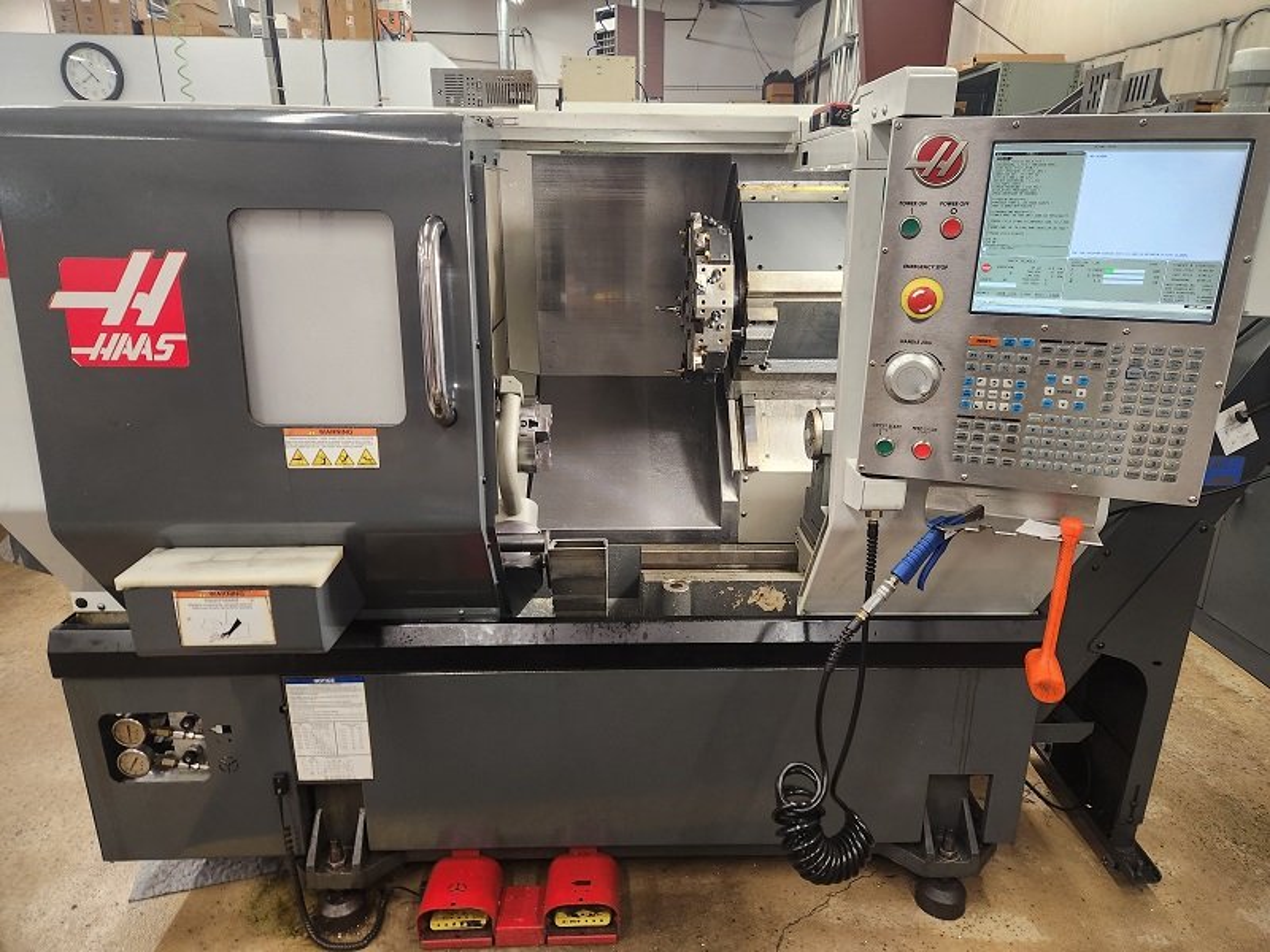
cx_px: 635
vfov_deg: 58.9
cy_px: 476
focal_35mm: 23
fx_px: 844
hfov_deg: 73.9
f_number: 1.8
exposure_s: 1/120
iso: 320
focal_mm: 5.4
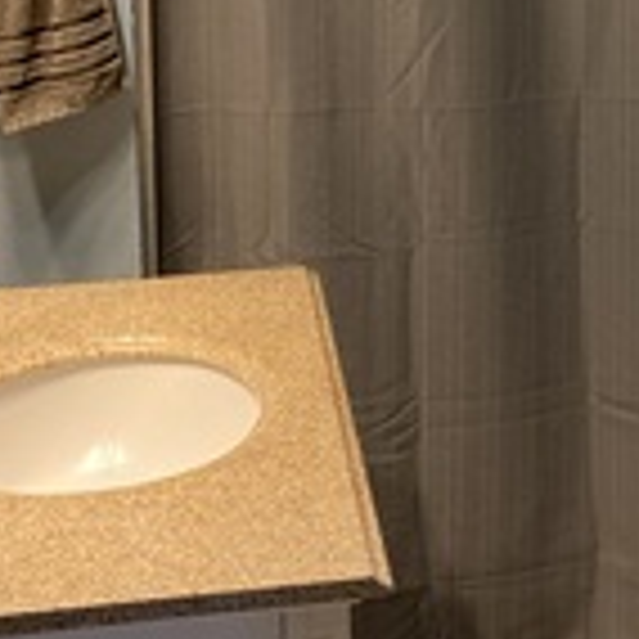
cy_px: 0
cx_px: 574
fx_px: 1817
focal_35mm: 87
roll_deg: -1.2
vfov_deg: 19.4
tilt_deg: -7.1
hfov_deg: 19.6
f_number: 1.8
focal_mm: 3.99
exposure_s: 1/60
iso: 200
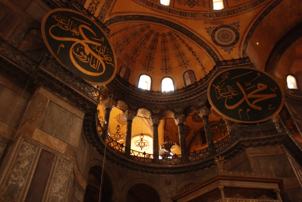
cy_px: 101
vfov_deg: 43.7
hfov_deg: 61.9
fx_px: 252
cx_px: 151
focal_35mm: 30
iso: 400
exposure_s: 1/15
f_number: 3.8
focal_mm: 20
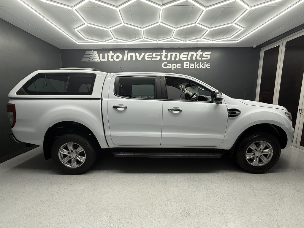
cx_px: 152
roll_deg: +0.1
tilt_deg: -7.5
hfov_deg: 102.1
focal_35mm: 14
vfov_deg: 85.7
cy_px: 114
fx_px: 123
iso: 125
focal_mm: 2.22
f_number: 2.2
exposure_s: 1/100
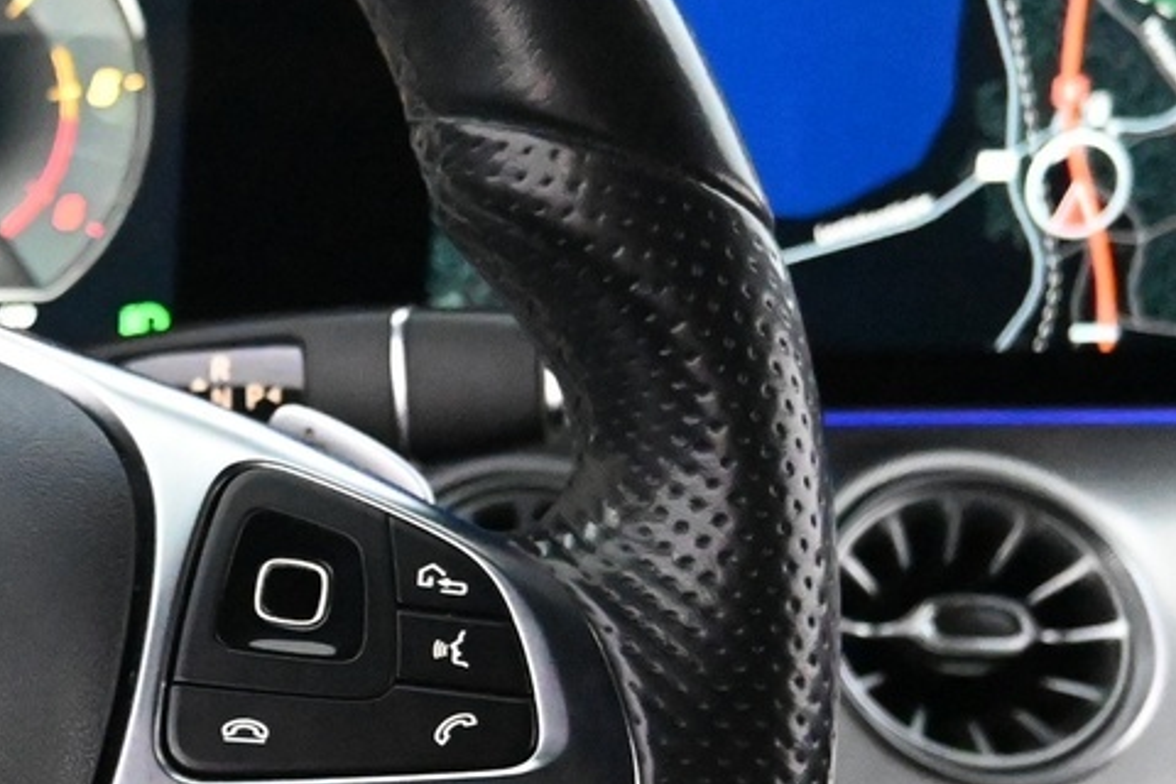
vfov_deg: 16.7
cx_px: -426
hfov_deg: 22.0
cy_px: 684
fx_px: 2646
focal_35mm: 81
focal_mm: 16
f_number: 3.5
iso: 10000
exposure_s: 1/60
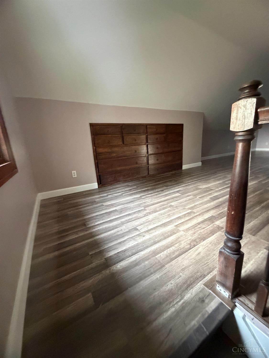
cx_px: 134
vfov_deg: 102.0
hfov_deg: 85.7
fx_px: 145
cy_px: 179
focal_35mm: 14
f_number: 2.2
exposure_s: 1/60
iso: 1000
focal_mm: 2.22
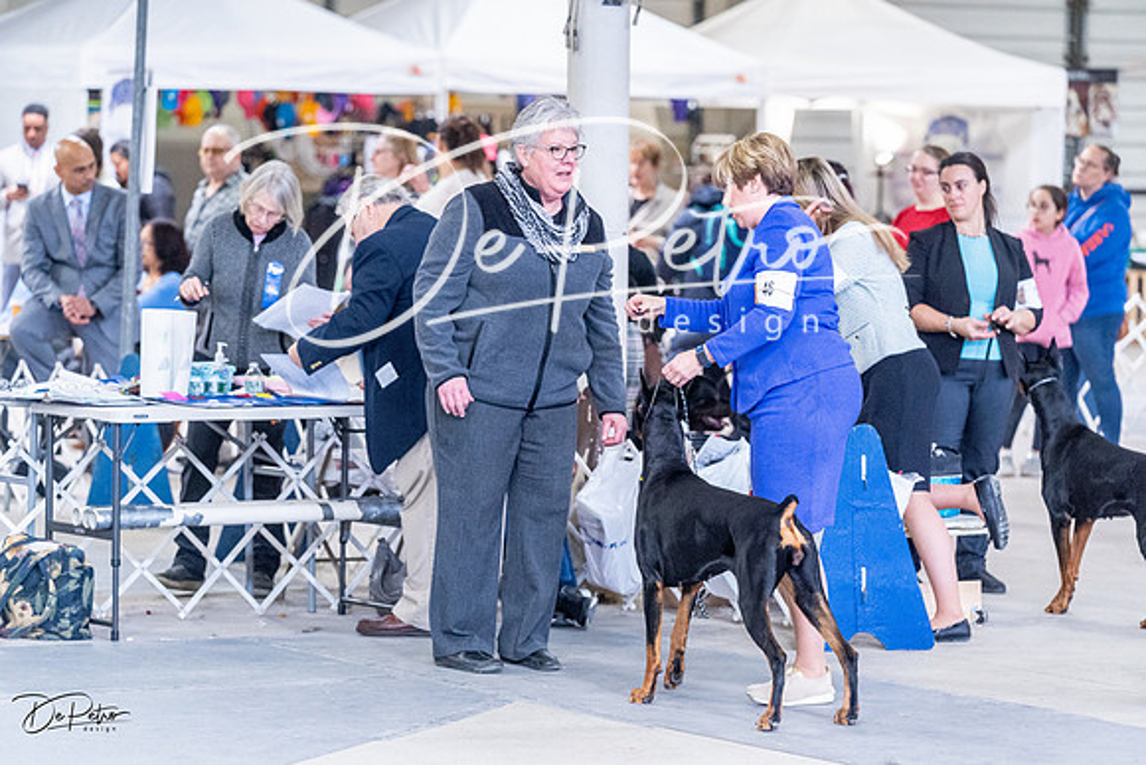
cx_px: 573
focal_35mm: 151
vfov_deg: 9.1
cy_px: 382
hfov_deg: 13.6
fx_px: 4808
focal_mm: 151
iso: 6400
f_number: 4
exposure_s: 1/320
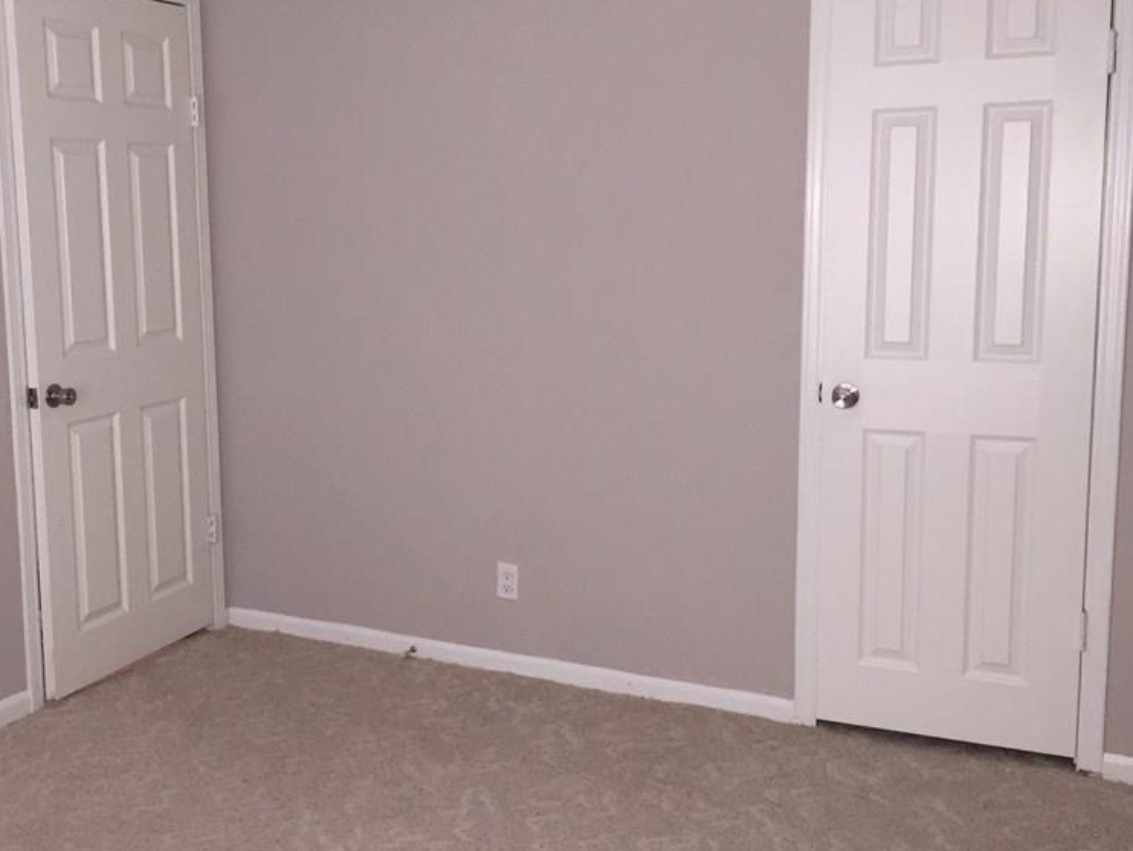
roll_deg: -0.3
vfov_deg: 36.0
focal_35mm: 40
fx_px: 1310
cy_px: 396
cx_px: 420
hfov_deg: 46.3
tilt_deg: -7.9
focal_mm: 4.15
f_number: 2.2
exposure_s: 1/17
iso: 200
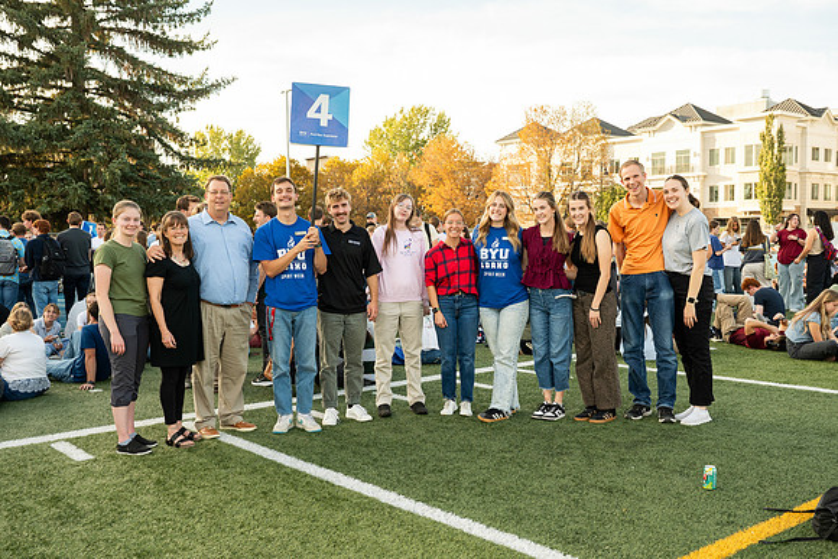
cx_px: 419
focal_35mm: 36
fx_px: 831
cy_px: 308
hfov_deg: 53.5
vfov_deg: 37.2
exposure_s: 1/320
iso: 250
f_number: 4.5
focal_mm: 31.5
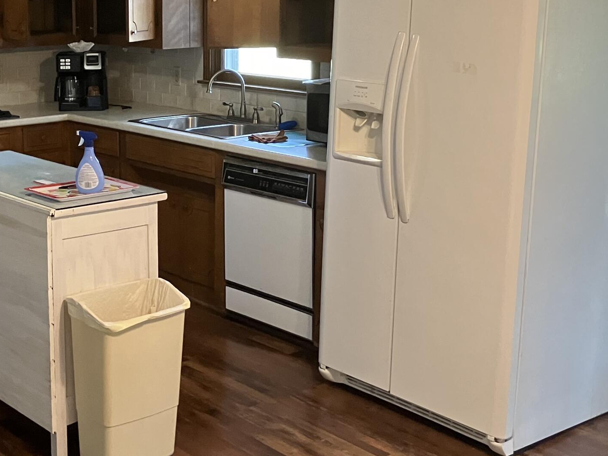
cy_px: 157
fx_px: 1036
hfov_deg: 32.2
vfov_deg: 24.7
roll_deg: -0.5
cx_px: 171
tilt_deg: -9.7
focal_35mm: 59
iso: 320
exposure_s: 1/60
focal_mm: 3.99
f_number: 1.8
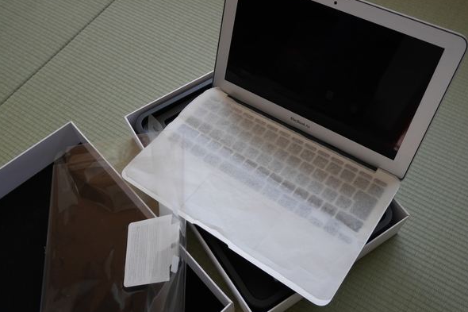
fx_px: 468
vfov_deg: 36.9
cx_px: 233
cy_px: 157
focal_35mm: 36
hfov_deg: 53.1
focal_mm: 17
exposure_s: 1/60
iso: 640
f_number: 4
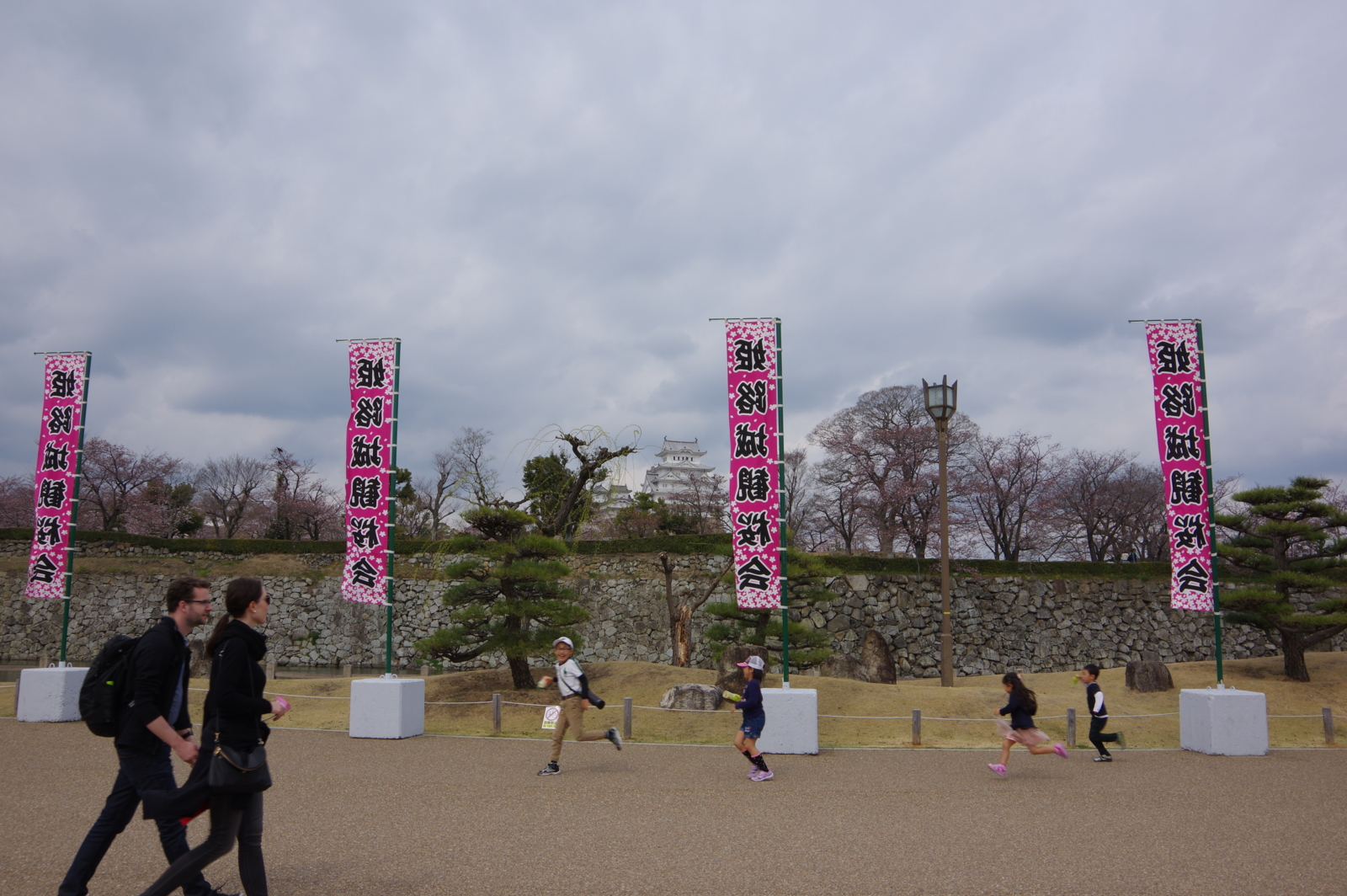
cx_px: 674
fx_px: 1009
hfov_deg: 67.4
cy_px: 448
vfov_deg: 47.9
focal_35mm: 27
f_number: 11
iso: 100
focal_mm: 18
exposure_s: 1/125
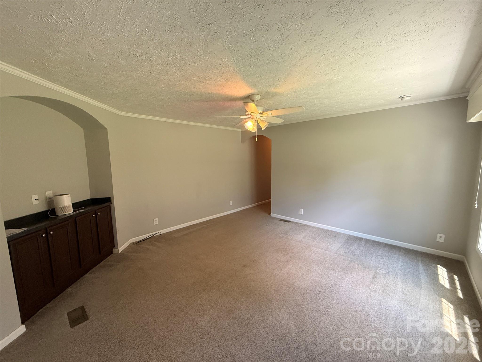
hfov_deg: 102.1
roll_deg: +1.6
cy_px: 181
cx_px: 241
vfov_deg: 85.7
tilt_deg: -5.9
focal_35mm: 14
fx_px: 195
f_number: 2.2
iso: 320
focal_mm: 2.22
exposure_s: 1/120
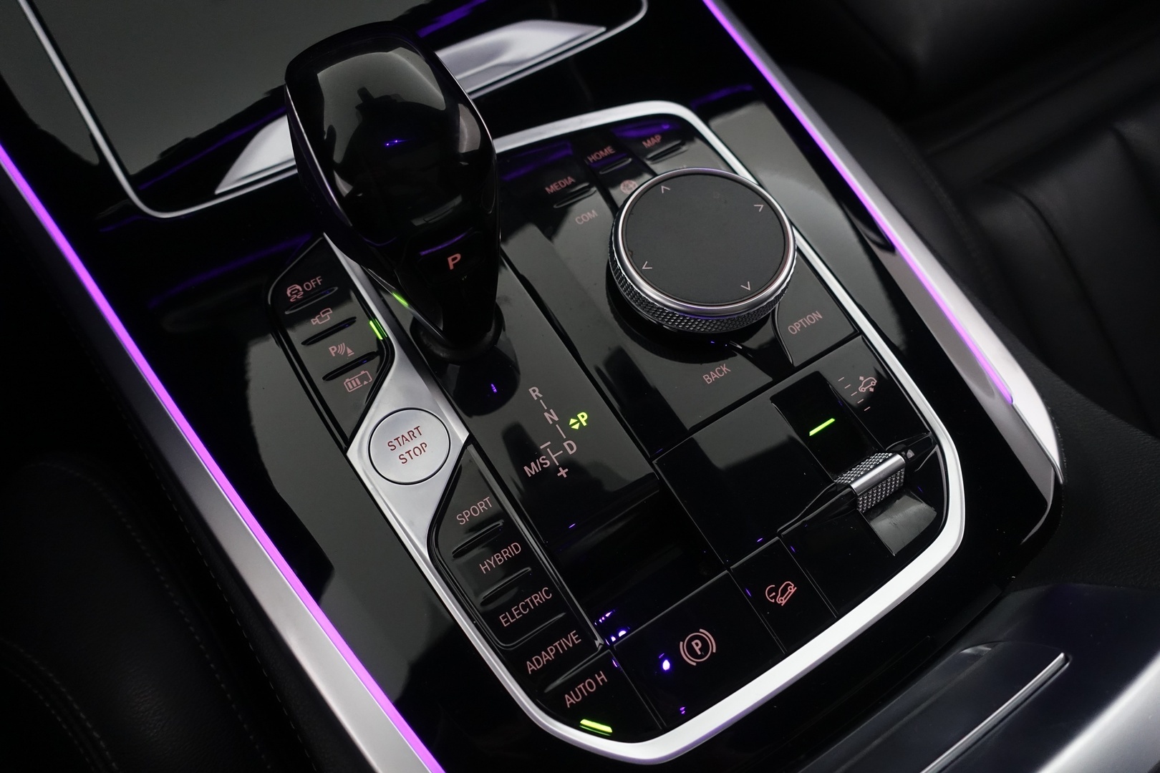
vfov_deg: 53.1
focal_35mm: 24
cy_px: 386
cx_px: 580
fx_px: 773
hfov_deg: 73.7
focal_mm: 8.8
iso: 1000
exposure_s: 1/50
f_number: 2.5
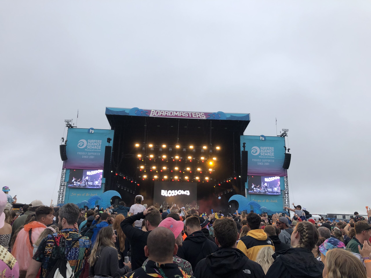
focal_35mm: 28
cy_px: 139
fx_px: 300
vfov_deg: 49.7
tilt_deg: +15.8
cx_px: 186
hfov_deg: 63.4
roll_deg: -1.3
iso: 25
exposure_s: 1/302
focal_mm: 3.99
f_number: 1.8
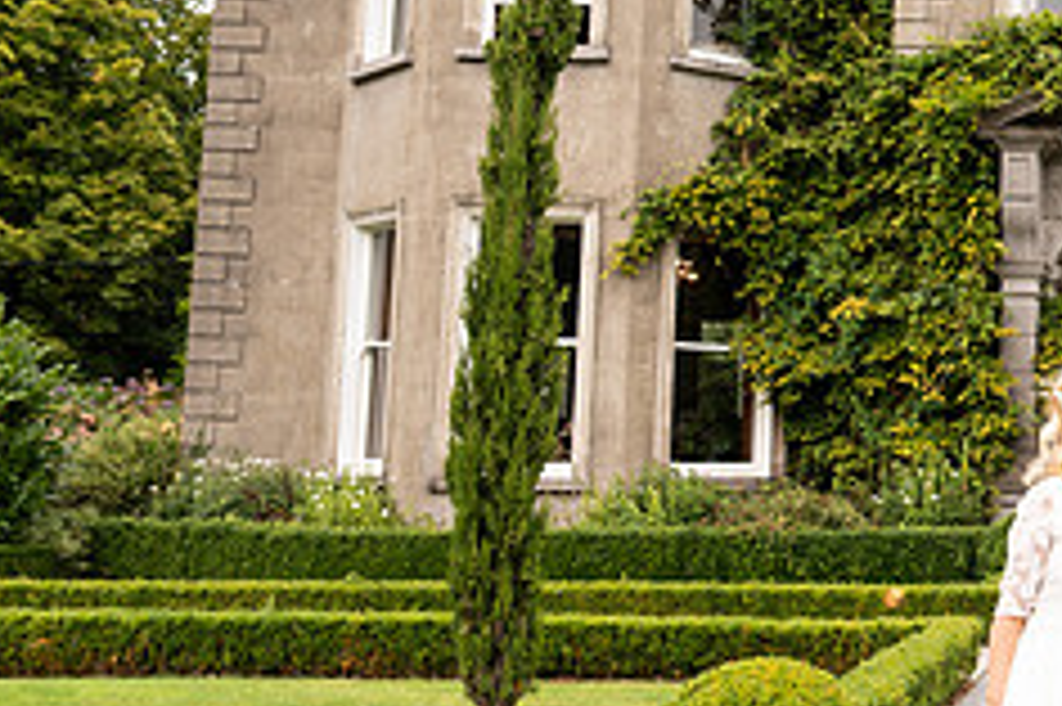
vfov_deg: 22.9
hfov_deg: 29.6
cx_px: 1242
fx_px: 1739
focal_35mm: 59
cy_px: 250
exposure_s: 1/200
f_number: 3.5
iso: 125
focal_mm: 24
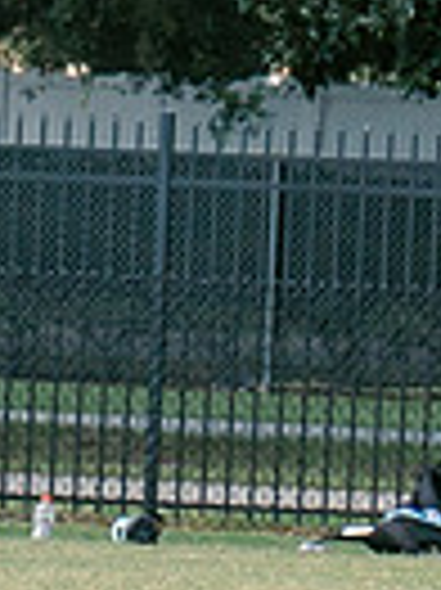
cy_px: 312
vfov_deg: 2.1
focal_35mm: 943
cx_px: -690
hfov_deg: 1.6
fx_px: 16044
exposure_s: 1/800
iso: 250
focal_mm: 70
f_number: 5.6
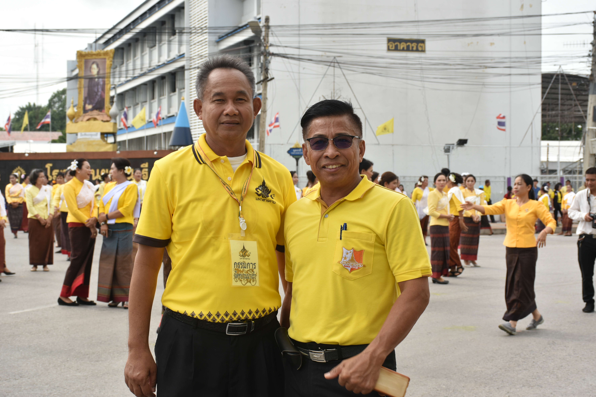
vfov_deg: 20.2
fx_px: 1117
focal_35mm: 68
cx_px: 298
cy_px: 198
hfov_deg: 29.9
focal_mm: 45
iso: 200
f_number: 9
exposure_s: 1/320
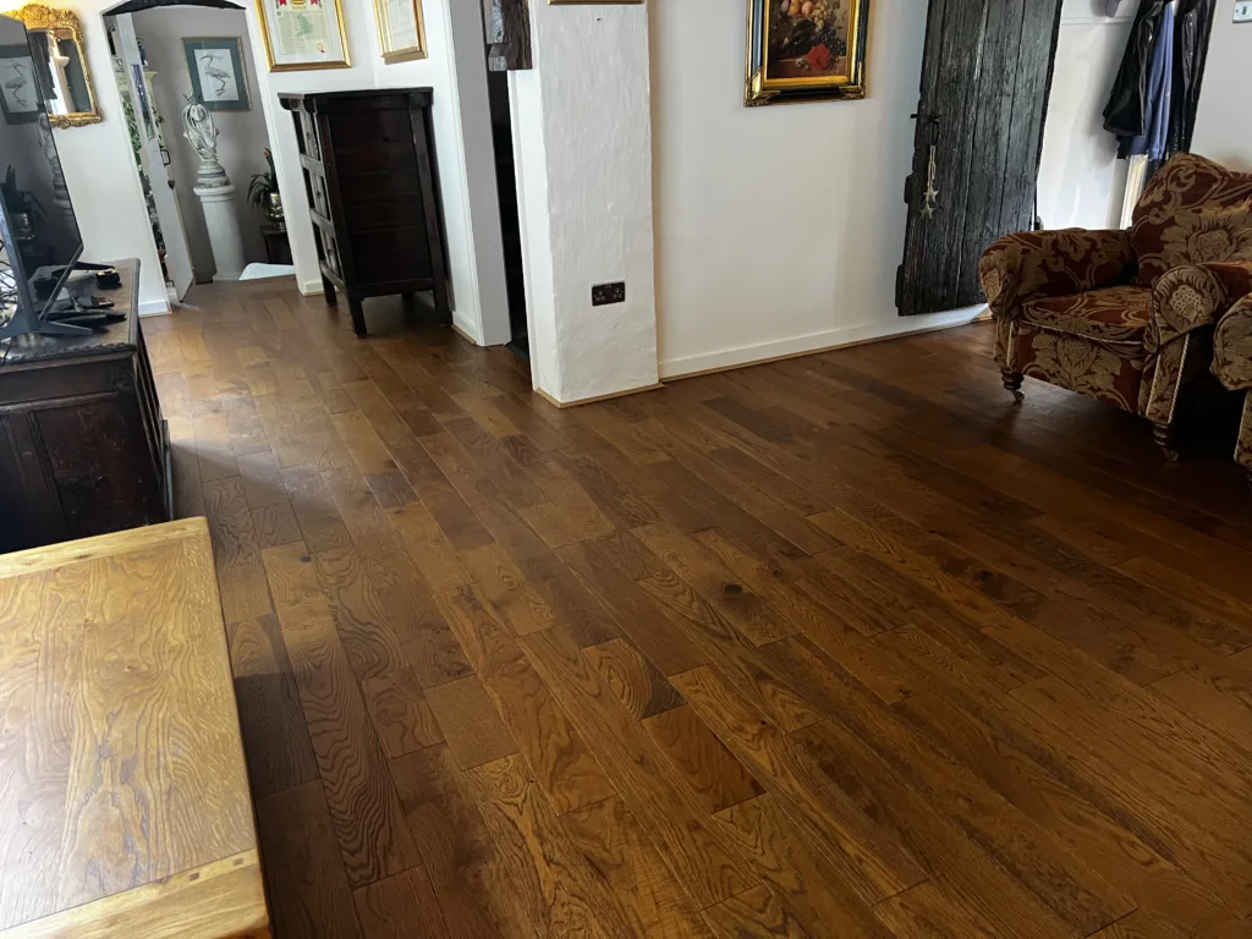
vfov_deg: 53.1
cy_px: 470
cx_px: 626
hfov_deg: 67.3
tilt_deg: -23.5
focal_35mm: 26
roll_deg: +3.5
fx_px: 940
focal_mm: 5.7
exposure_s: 1/50
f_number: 1.5
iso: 320
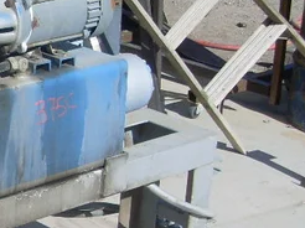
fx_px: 1021
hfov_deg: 15.9
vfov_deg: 12.7
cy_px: 201
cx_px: -115
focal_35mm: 116
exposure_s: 1/350
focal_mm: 6.3
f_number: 7.7
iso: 80
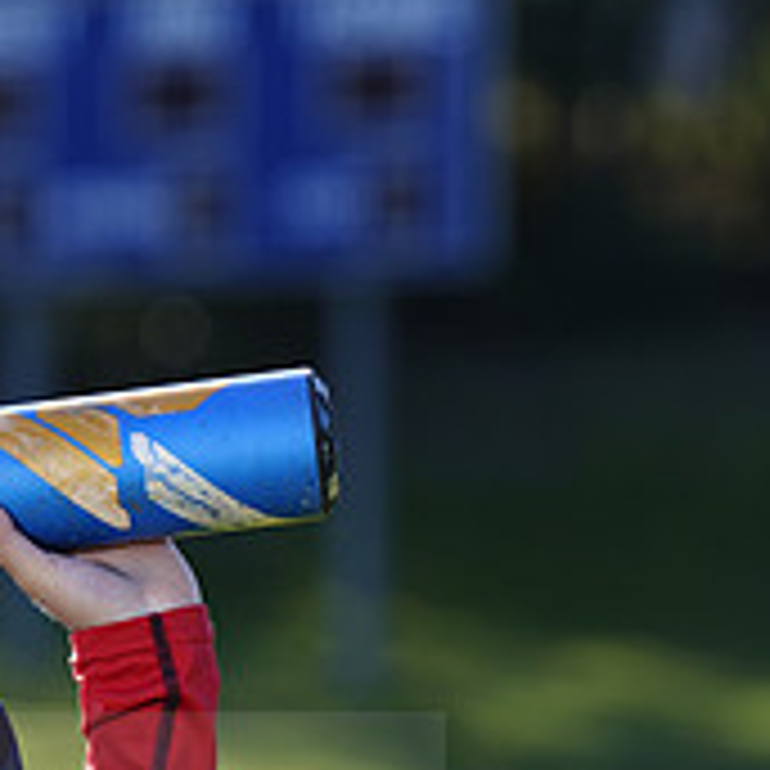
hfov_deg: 3.5
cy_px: 772
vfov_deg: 3.5
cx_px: -428
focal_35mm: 500
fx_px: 12583
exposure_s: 1/250
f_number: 5
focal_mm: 173
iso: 100
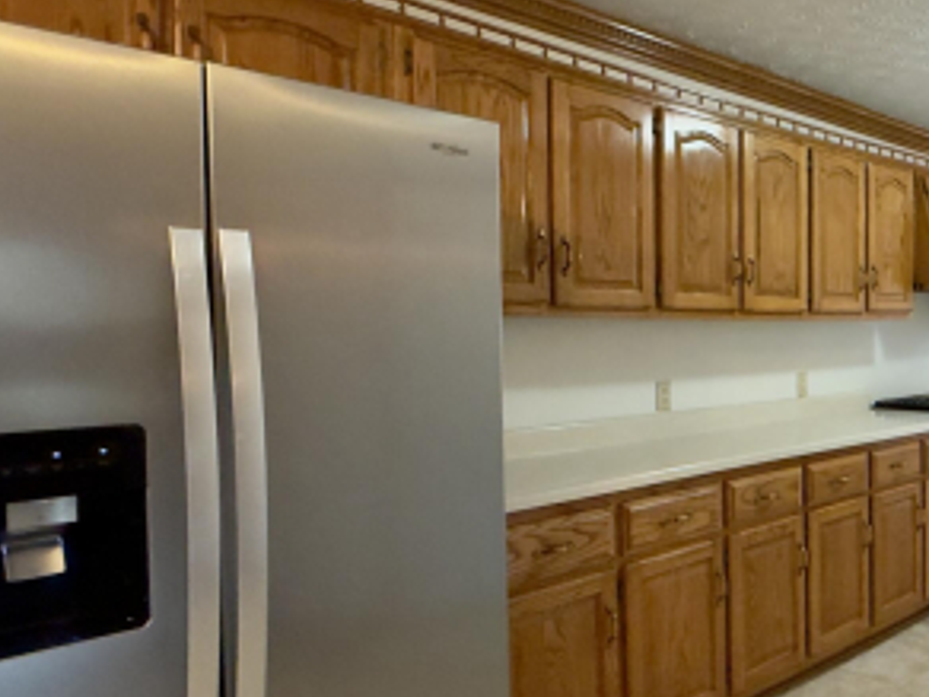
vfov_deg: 44.2
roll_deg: -0.2
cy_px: 350
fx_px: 859
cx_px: 921
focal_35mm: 32
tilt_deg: -1.7
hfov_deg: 47.5
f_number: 2.2
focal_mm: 2.22
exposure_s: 1/60
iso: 500
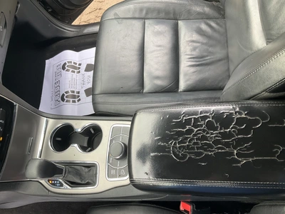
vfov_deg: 48.2
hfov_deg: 61.7
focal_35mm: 29
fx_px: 239
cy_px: 107
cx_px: 142
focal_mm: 3
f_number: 1.8
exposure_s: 1/78
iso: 64
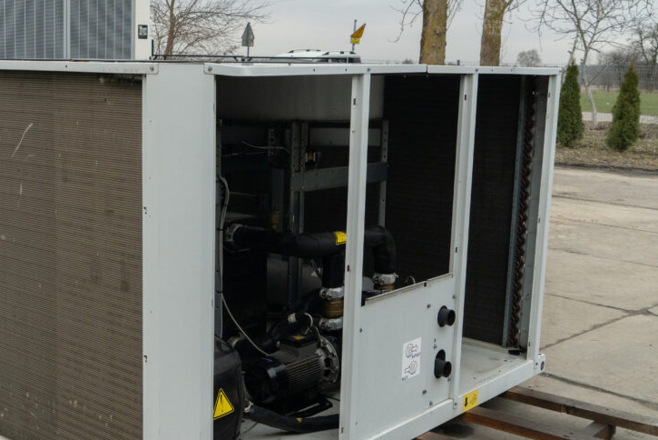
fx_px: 878
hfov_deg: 40.6
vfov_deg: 28.1
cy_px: 246
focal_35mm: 48
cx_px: 221
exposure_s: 1/640
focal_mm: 34
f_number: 9
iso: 2500
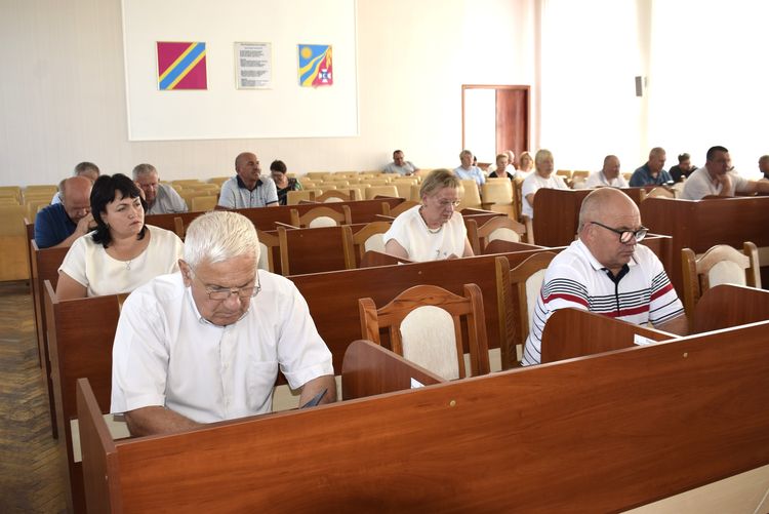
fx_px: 769
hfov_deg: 53.1
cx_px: 384
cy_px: 257
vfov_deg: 36.9
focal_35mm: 36
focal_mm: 24
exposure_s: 1/125
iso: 400
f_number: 5.6
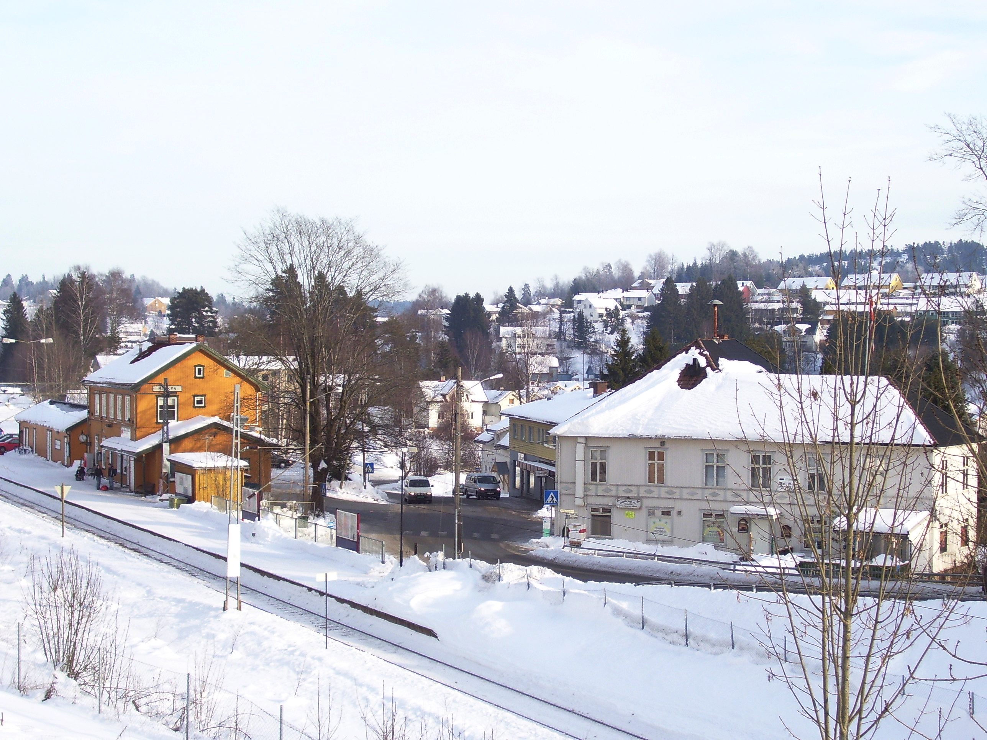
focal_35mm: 66
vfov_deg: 22.3
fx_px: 1882
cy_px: 370
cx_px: 494
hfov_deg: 29.4
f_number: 3.6
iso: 80
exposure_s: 1/350
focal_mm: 10.8
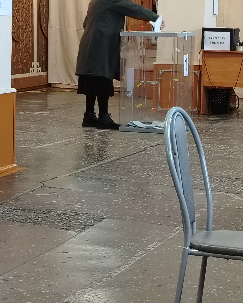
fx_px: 1088
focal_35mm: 121
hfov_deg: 12.7
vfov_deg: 15.8
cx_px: 113
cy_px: 90
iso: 638
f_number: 1.75
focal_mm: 5.25
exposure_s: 1/50
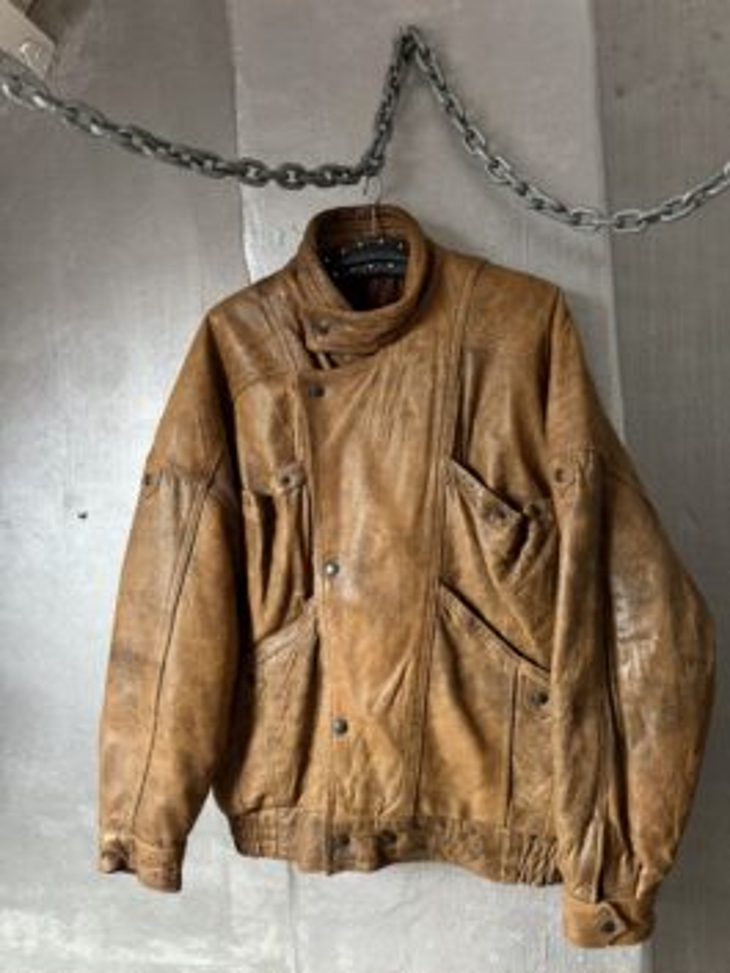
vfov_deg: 71.6
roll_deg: +1.6
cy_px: 486
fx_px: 674
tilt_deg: -2.2
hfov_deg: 56.8
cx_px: 365
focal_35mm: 24
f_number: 1.78
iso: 200
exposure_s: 1/75
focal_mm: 6.76
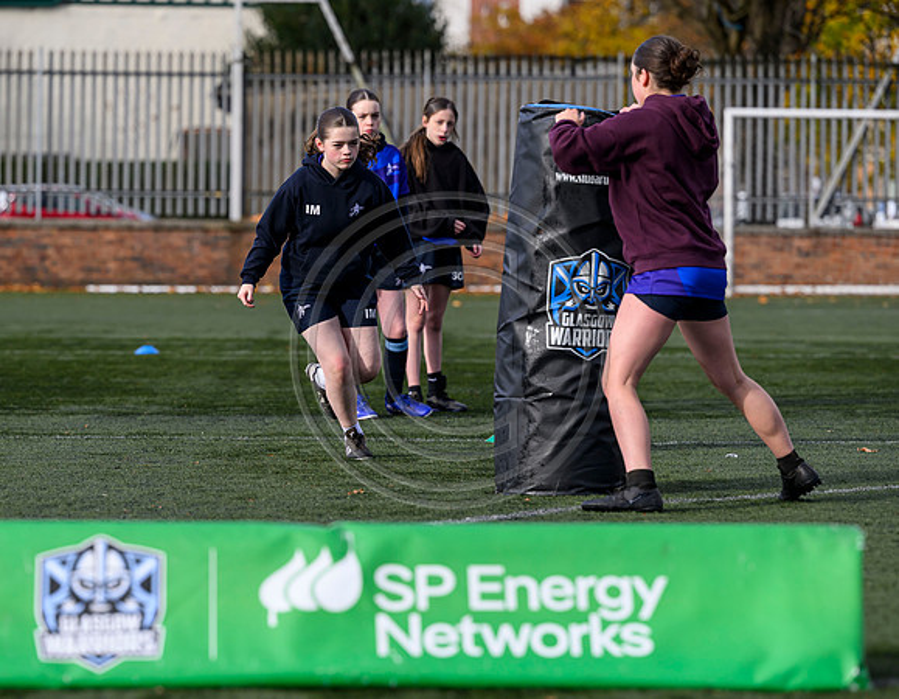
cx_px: 394
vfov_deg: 9.4
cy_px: 378
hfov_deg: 12.1
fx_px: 4257
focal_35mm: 162
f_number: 3.5
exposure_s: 1/2000
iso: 500
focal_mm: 135
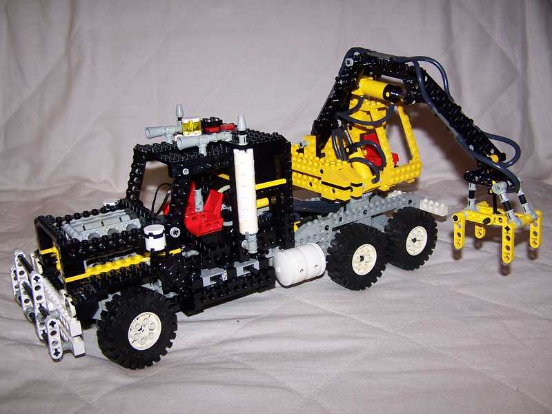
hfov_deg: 49.0
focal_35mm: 38
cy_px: 207
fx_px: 606
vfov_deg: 37.7
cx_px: 276
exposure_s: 1/60
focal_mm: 6.3
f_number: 2.8
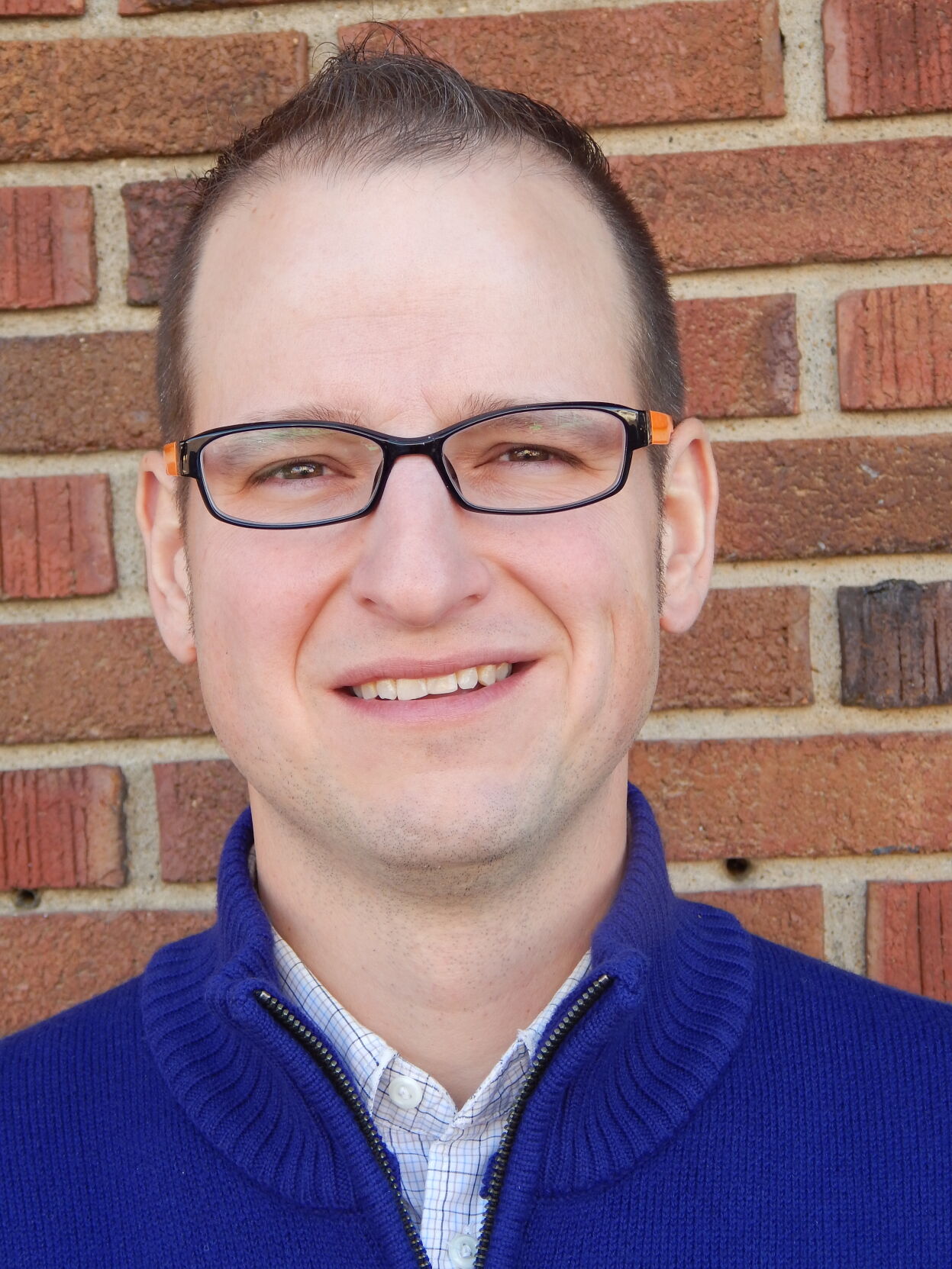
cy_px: 634
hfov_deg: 21.3
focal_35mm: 69
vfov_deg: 28.2
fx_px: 2530
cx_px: 476
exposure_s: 1/100
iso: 125
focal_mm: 12.3
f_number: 4.1
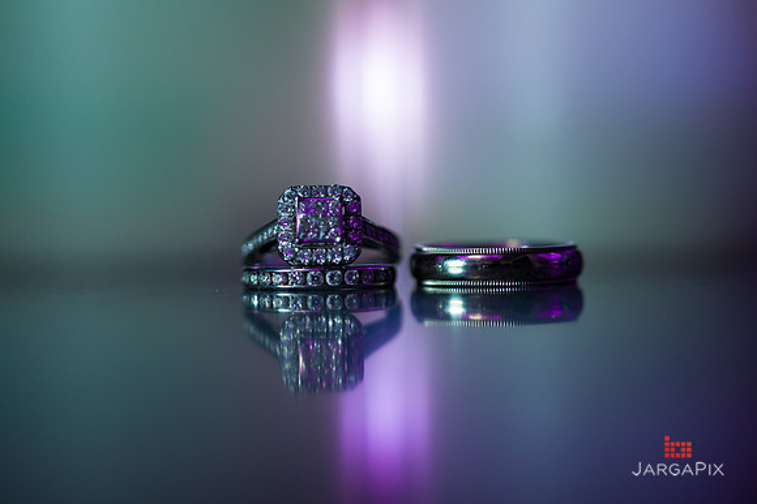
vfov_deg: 12.4
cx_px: 360
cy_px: 240
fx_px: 2312
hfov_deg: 18.6
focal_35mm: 110
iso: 800
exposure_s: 1/160
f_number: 3.8
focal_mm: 105
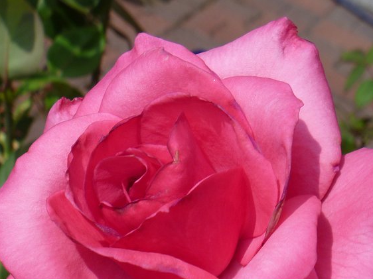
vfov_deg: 13.0
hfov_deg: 17.4
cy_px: 222
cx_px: 209
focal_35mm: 113
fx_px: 1217
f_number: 6.3
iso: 100
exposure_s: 1/400
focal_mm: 11
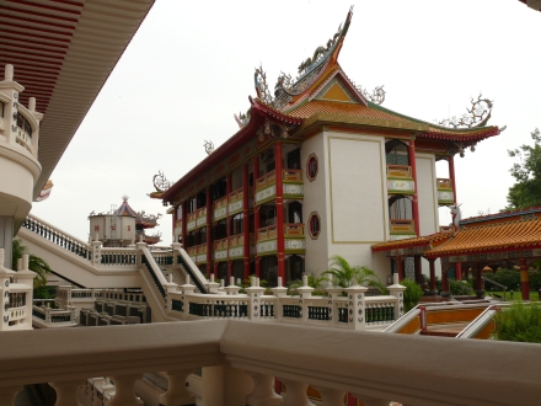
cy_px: 203
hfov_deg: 52.6
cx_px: 270
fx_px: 547
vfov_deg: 40.7
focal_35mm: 35
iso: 100
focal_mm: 7.4
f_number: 5.6
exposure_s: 1/250
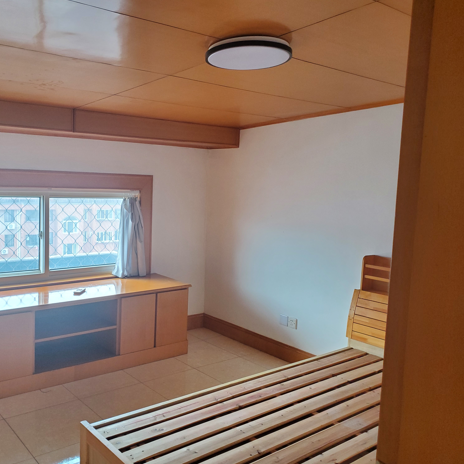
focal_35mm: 31
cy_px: 231
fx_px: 470
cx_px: 190
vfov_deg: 52.5
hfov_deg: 52.2
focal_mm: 4.3
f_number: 2.4
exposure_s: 1/100
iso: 250
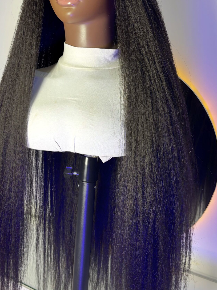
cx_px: 90
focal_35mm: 40
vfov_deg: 45.4
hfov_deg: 35.9
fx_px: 334
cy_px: 78
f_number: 1.6
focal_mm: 5.96
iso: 100
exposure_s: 1/100
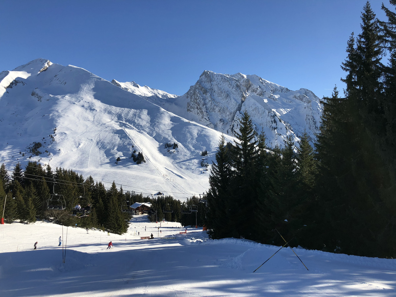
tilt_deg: +0.4
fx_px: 320
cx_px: 198
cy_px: 148
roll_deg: +0.5
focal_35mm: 28
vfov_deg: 49.7
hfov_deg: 63.4
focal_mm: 4
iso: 20
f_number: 1.8
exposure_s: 1/2667
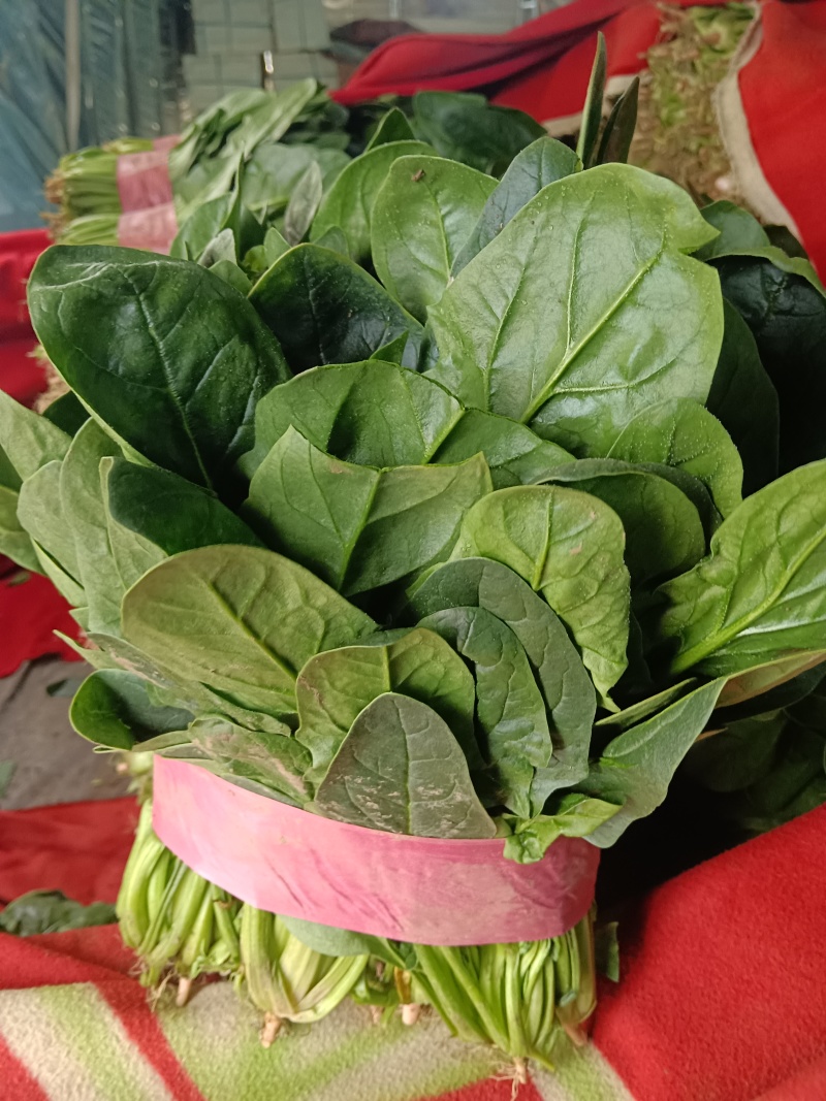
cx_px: 413
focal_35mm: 26
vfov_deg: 67.3
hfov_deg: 53.1
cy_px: 550
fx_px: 827
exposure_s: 1/33.3
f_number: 1.8
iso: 1742
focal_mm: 4.05
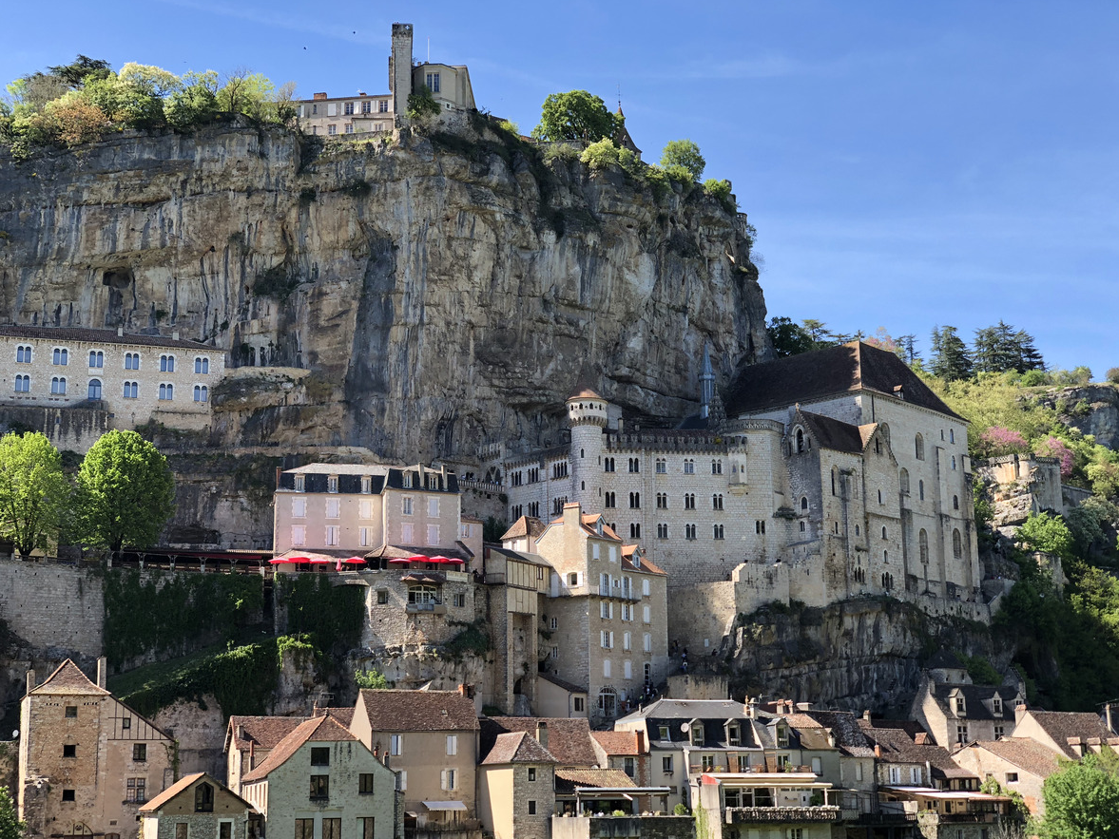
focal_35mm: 53
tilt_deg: +13.8
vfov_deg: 27.5
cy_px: 423
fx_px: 1713
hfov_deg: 36.2
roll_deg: +1.7
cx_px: 569
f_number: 2.4
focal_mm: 6
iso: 16
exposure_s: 1/372
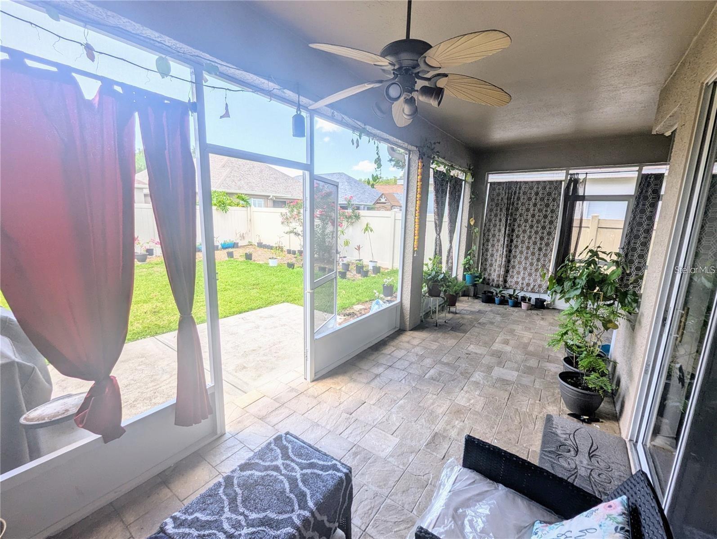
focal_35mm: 13
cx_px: 358
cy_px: 270
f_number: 2.2
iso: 45
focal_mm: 1.95
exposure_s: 1/297
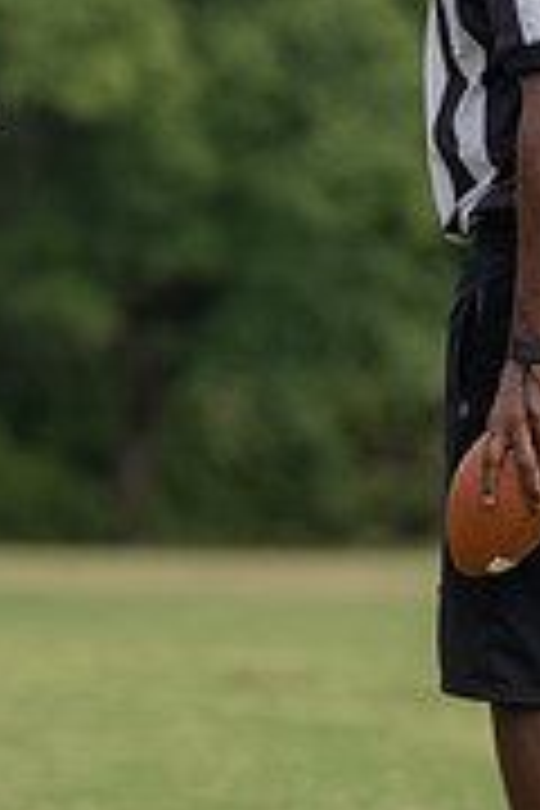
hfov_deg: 2.9
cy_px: 412
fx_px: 10529
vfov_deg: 4.4
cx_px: 218
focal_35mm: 468
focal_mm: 127
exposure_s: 1/1250
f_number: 2.8
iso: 100
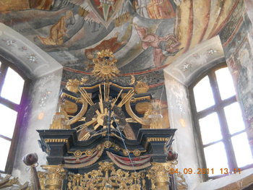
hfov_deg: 45.7
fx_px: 300
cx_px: 126
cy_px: 95
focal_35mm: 41
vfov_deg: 35.2
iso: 500
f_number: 3.1
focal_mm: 6.72
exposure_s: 1/30
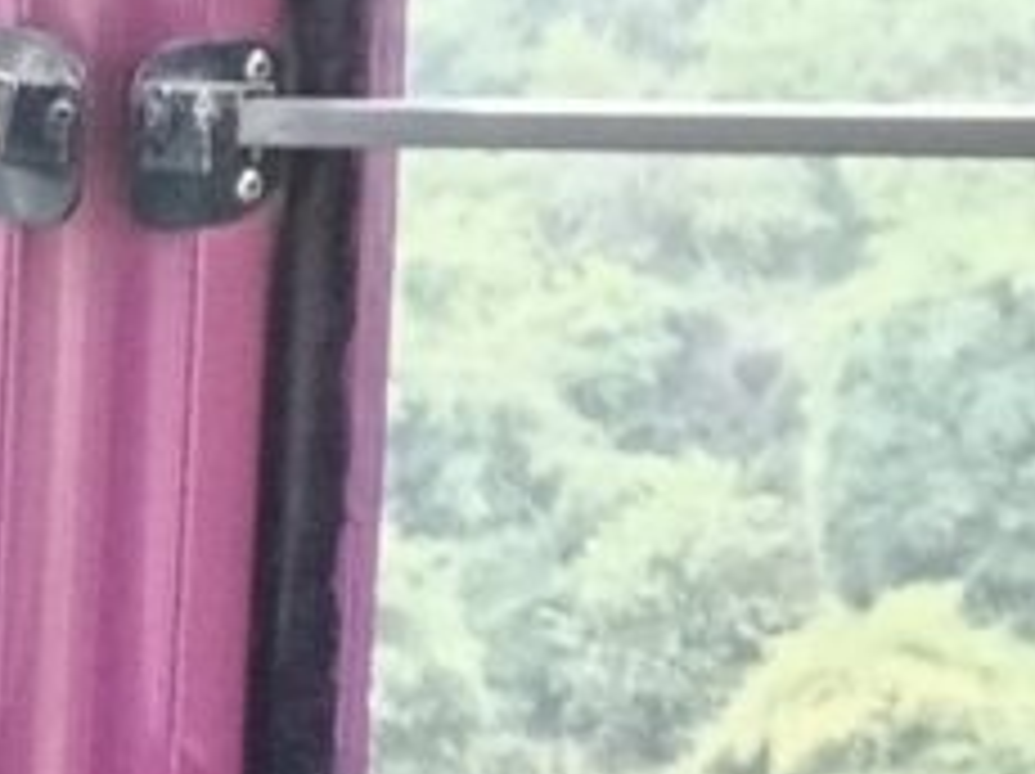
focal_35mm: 116
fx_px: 3465
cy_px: -90
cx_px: 1827
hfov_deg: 14.9
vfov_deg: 12.5
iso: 50
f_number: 2.2
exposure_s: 1/107
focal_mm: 2.24
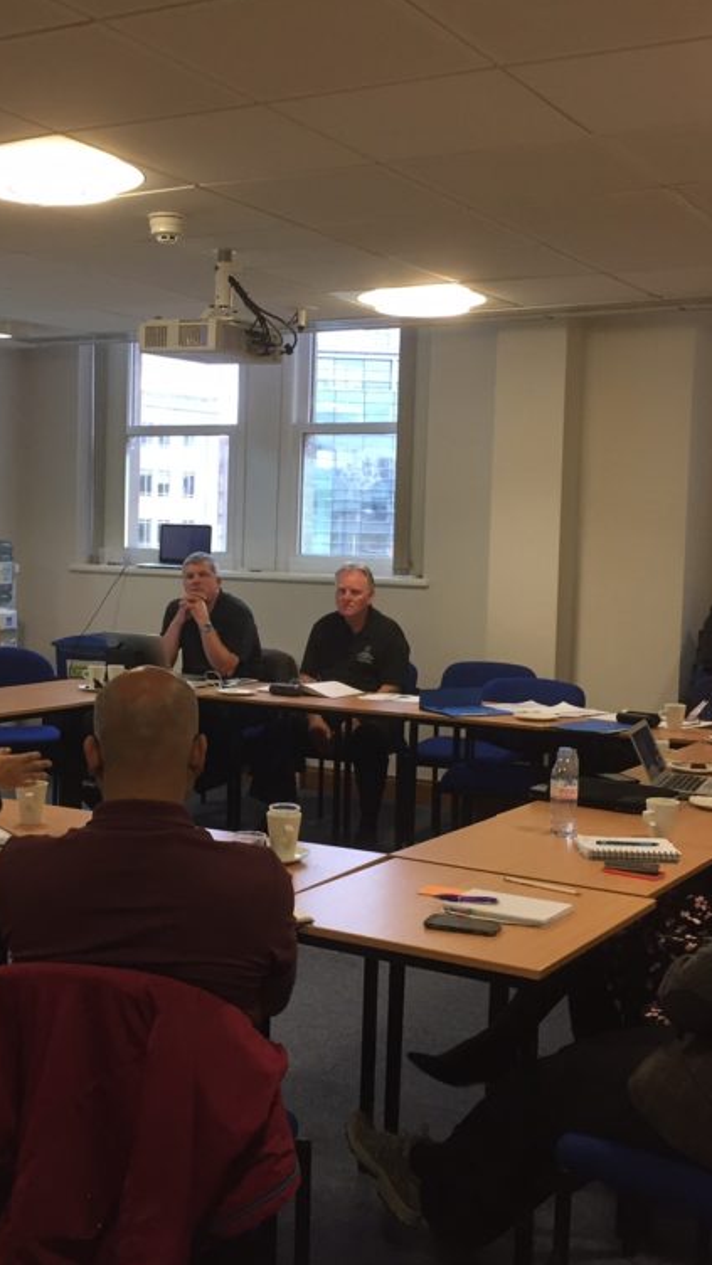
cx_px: 308
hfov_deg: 27.7
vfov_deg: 47.4
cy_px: 638
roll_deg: -2.2
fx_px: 1443
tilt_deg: -3.9
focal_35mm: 43
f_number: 2.2
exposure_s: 1/33
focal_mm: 4.15
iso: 64
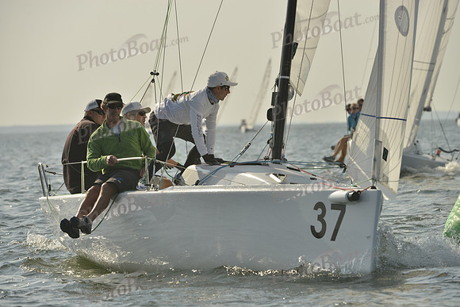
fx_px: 3578
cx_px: 230
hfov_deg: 7.4
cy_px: 154
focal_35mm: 280
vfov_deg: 4.9
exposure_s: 1/1600
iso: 280
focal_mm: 280
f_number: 8
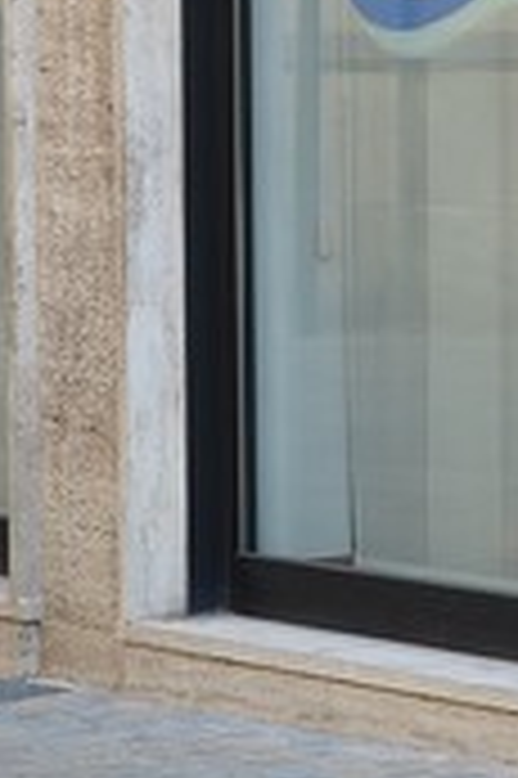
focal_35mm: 234
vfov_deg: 8.8
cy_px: 49
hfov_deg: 5.7
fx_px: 5060
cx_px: 1216
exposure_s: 1/160
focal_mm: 30
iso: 160
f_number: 5.6
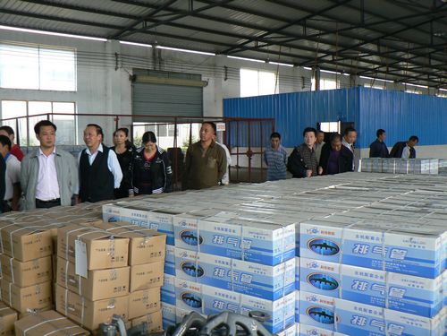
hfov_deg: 51.4
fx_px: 465
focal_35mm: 36
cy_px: 168
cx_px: 224
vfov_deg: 39.7
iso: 125
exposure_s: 1/30
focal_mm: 6
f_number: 2.8
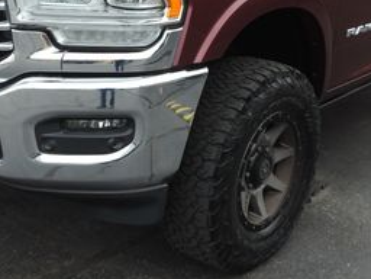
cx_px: 174
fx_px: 643
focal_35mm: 60
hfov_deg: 32.2
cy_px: 64
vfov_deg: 24.1
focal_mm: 4.3
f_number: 3
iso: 80
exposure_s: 1/250
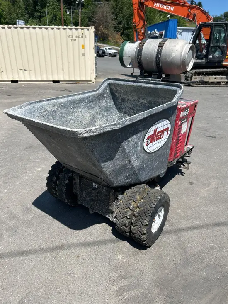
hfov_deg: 53.1
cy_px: 152
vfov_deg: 67.3
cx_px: 114
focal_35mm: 26
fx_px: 228
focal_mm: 5.7
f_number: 1.5
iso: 50
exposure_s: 1/3571
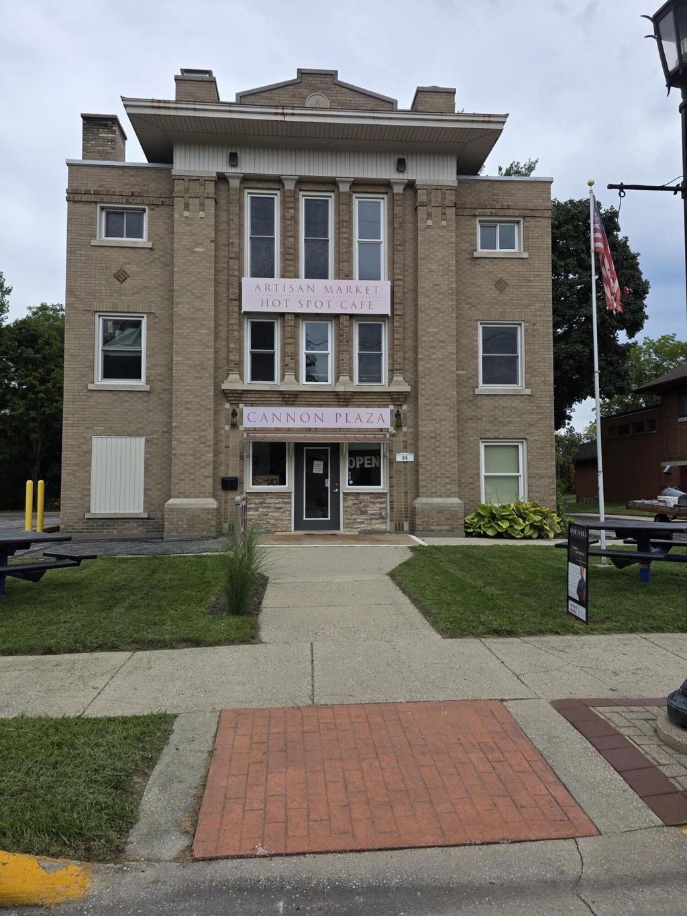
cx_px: 344
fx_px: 609
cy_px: 458
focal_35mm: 23
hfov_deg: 58.9
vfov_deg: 73.9
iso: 80
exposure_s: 1/3972
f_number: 1.7
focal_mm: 6.3
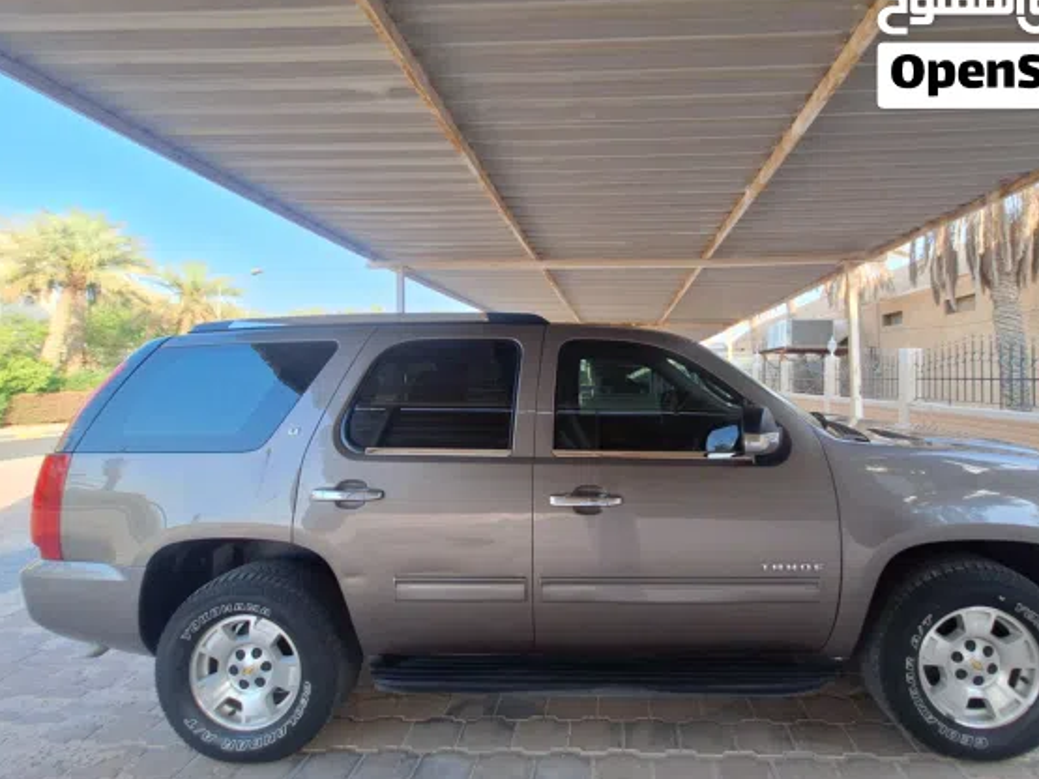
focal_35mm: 15
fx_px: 450
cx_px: 595
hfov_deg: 97.5
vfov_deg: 81.7
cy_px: 378
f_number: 2.2
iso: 40
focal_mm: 1.74
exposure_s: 1/153
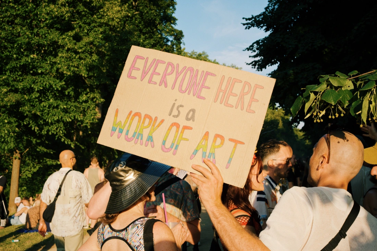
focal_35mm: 41
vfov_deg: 32.6
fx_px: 429
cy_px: 126
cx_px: 188
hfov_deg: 47.4
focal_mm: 27
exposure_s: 1/200
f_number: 6.4
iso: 160
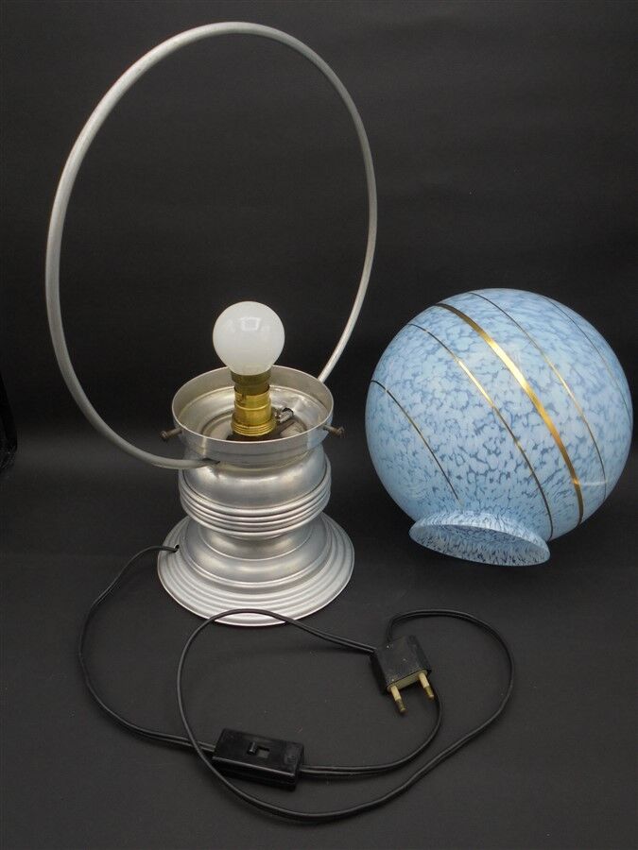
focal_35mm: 29
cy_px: 425
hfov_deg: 48.2
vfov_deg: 61.7
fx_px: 713
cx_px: 319
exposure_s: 1/40
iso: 100
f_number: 3.7
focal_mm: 5.3
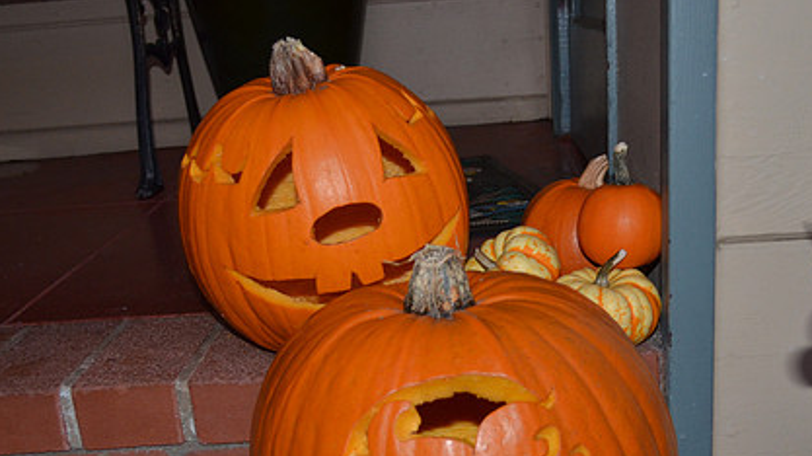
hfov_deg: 42.8
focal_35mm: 48
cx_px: 465
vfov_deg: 24.6
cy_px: 341
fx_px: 1033
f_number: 4
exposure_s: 1/60
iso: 800
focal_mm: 22
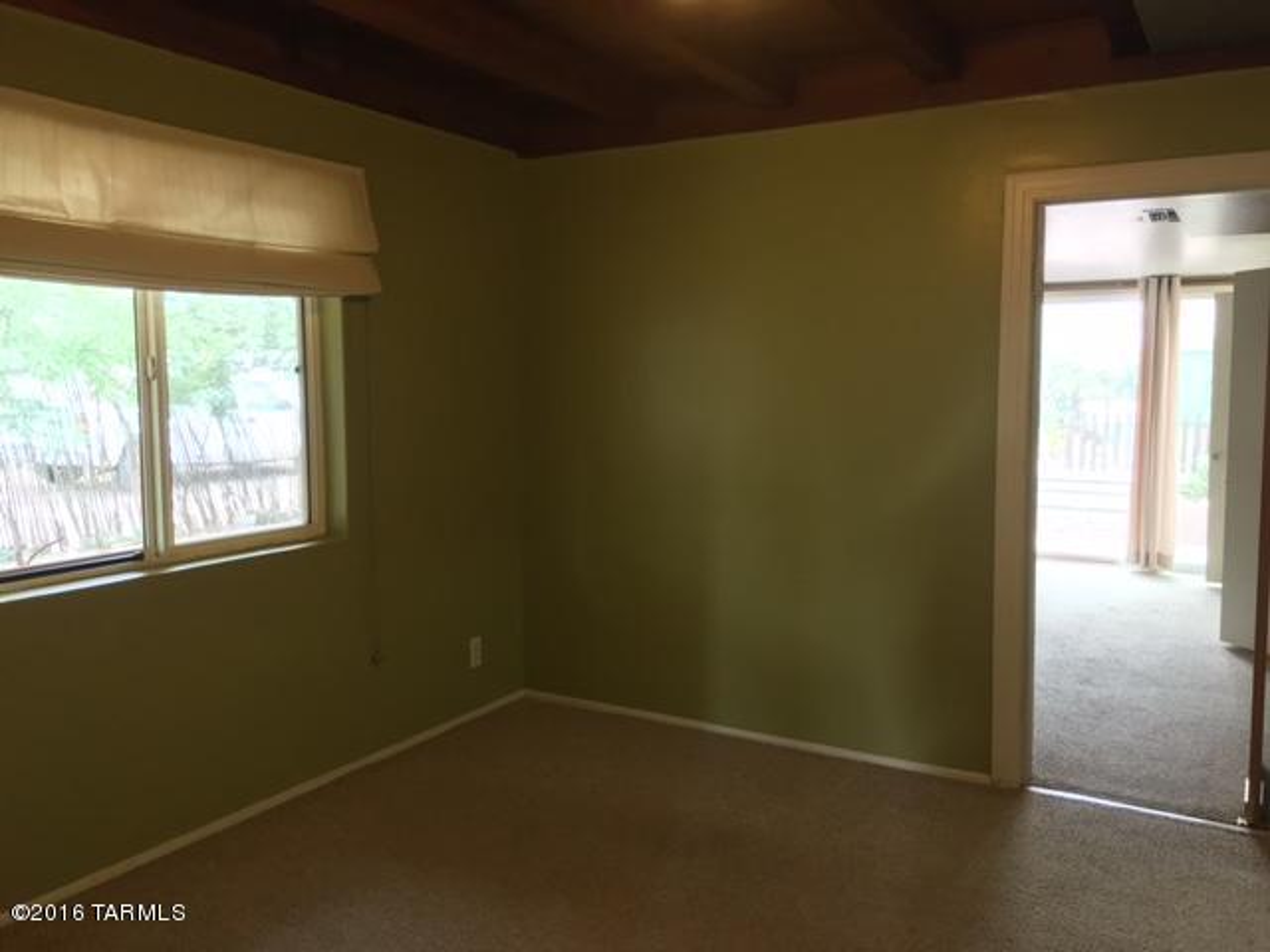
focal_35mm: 29
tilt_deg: -5.7
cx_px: 635
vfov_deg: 48.2
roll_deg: -0.7
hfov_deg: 61.7
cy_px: 476
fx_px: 1064
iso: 160
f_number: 2.2
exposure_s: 1/30
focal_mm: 4.15
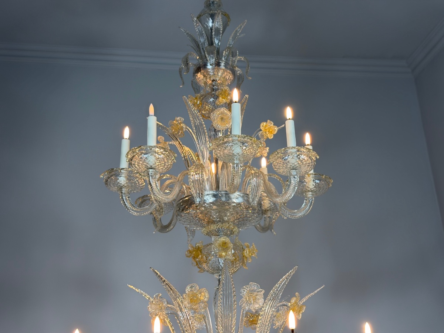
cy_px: 166
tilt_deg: +21.8
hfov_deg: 39.7
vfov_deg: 30.3
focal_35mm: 48
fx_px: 616
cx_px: 222
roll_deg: +1.9
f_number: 1.78
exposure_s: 1/100
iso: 64
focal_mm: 6.76
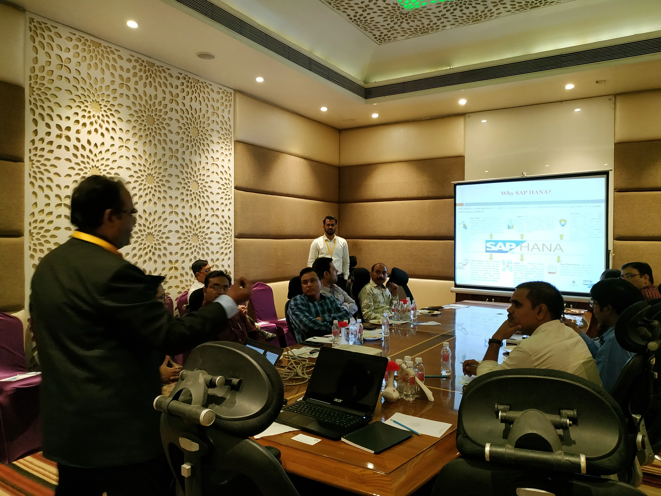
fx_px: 458
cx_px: 330
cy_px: 248
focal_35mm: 24
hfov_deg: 71.6
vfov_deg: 56.8
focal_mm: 3.94
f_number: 1.9
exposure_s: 1/25
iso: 320
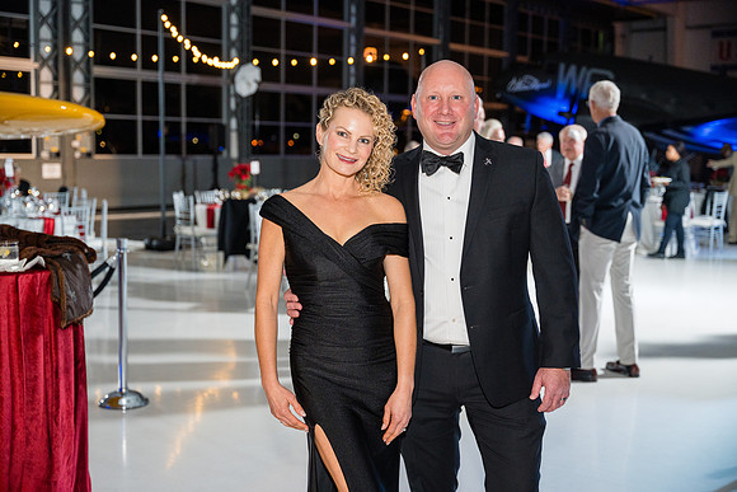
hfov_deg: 41.1
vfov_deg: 28.1
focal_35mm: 48
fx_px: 983
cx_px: 368
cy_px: 246
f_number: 2.8
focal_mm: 48
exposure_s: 1/250
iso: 1600
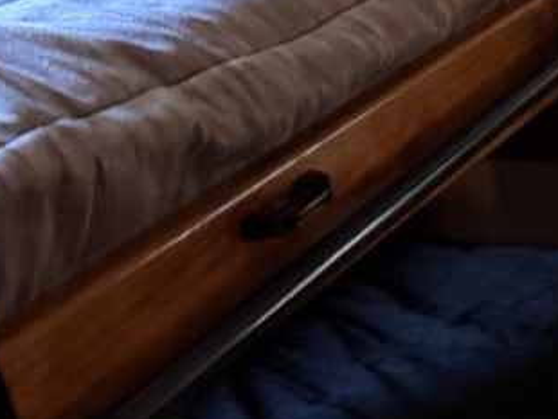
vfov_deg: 14.5
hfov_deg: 17.1
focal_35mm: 99
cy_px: -74
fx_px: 1597
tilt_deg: -11.9
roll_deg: +0.0
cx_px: 927
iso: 1000
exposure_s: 1/36
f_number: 1.78
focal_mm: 6.76
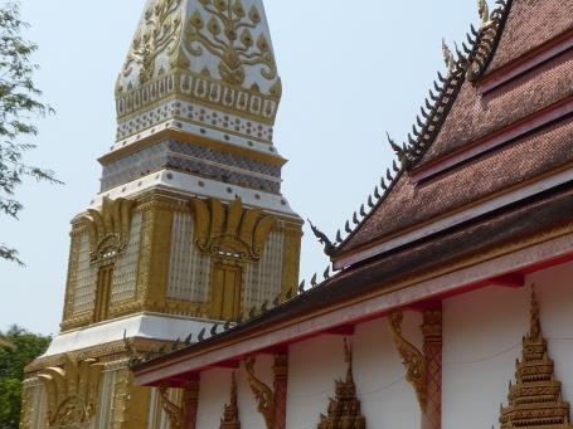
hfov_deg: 28.8
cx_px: 573
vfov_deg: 23.3
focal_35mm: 63
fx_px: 1043
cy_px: 211
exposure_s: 1/1000
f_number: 3.5
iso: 80
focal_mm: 5
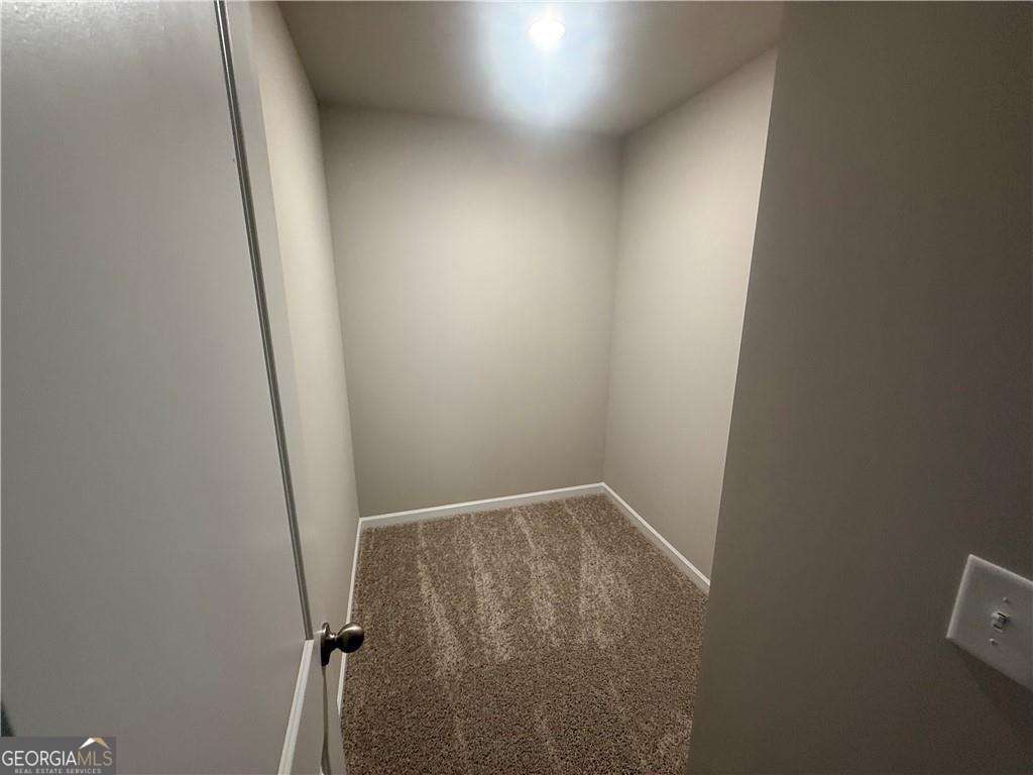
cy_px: 388
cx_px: 516
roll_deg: -0.4
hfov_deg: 102.1
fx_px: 418
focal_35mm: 14
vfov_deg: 85.7
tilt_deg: -13.2
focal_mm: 2.22
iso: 250
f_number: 2.2
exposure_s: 1/60
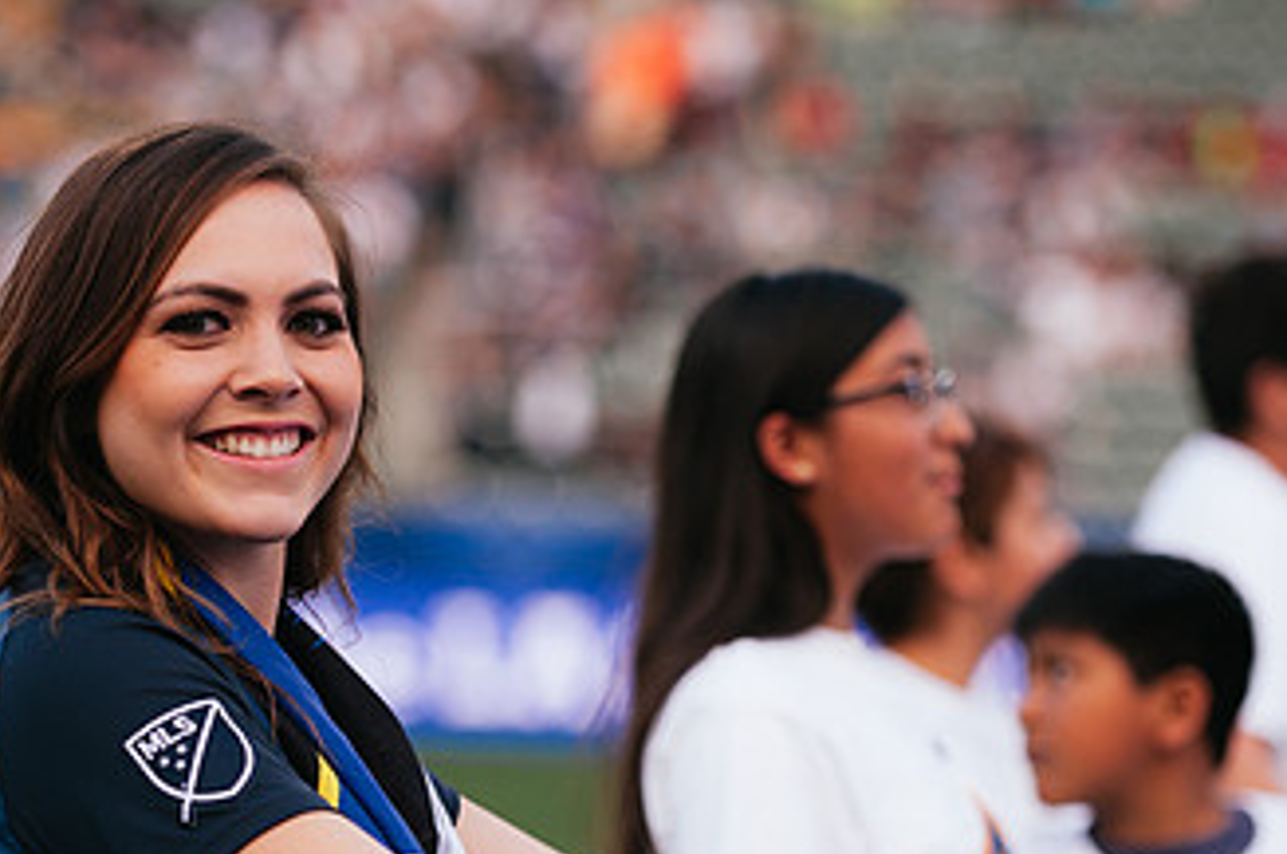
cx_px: 622
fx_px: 7925
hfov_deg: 9.3
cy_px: 563
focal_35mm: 222
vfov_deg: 6.2
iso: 250
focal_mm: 125
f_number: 2.8
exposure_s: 1/800
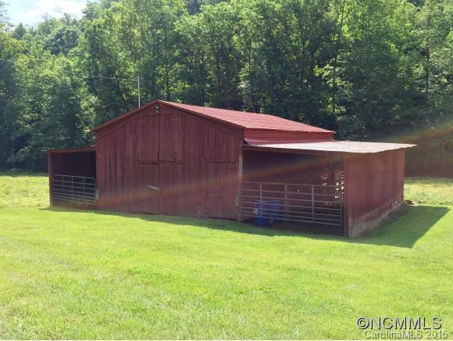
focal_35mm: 29
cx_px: 226
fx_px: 380
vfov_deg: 48.3
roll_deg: +0.8
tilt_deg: -1.5
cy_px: 170
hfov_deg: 61.6
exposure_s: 1/682
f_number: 2.2
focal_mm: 4.15
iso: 32
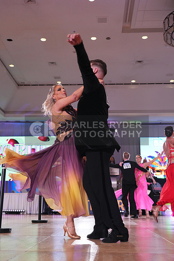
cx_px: 87
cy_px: 130
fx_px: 304
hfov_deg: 31.9
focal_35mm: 42
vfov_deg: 46.4
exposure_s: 1/500
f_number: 4
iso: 2500
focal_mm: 42
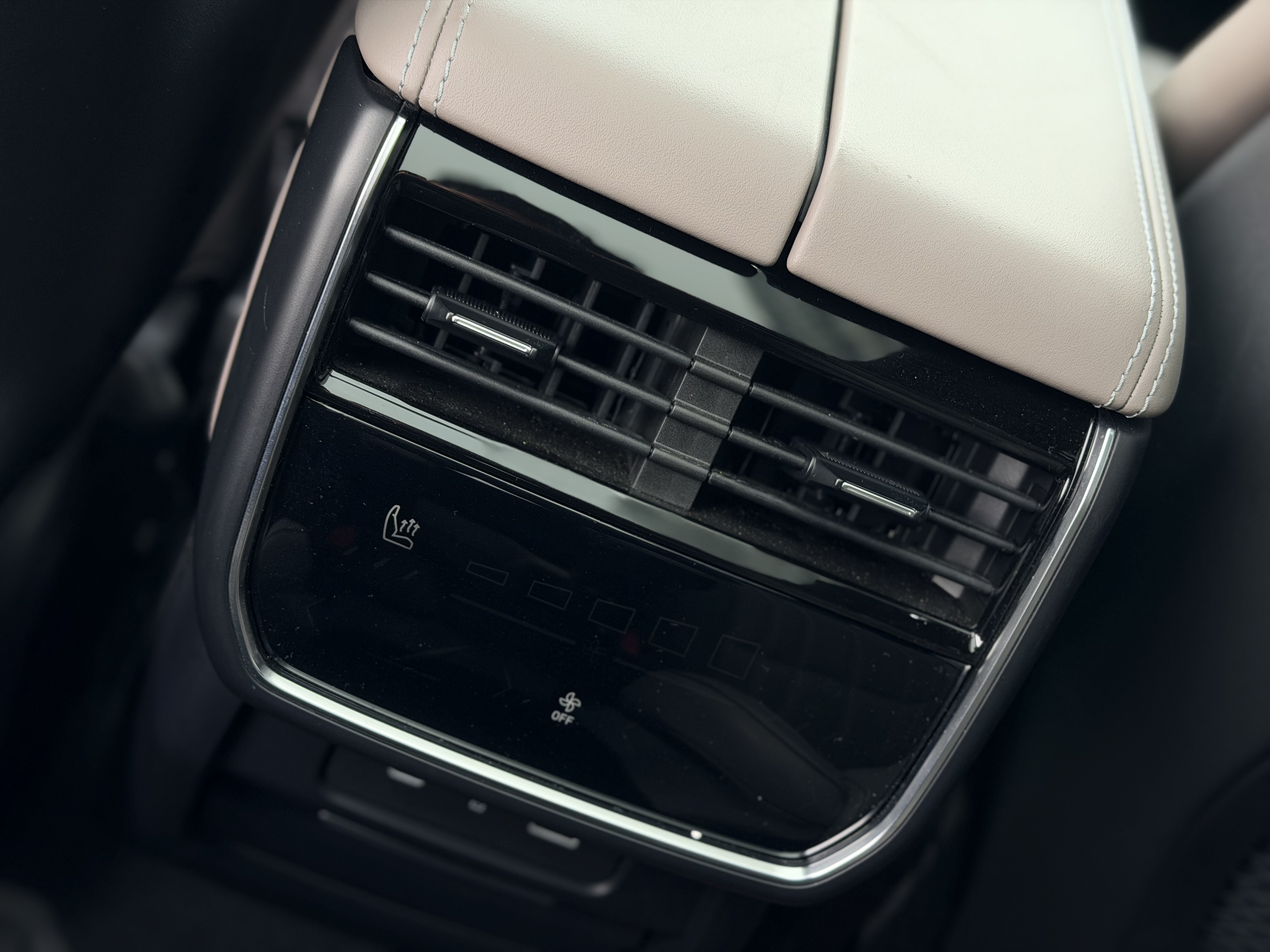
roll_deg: -29.1
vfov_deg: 30.3
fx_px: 1761
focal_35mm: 48
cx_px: 635
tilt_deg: -38.8
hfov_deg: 39.7
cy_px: 476
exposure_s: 1/150
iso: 64
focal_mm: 6.76
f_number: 1.78
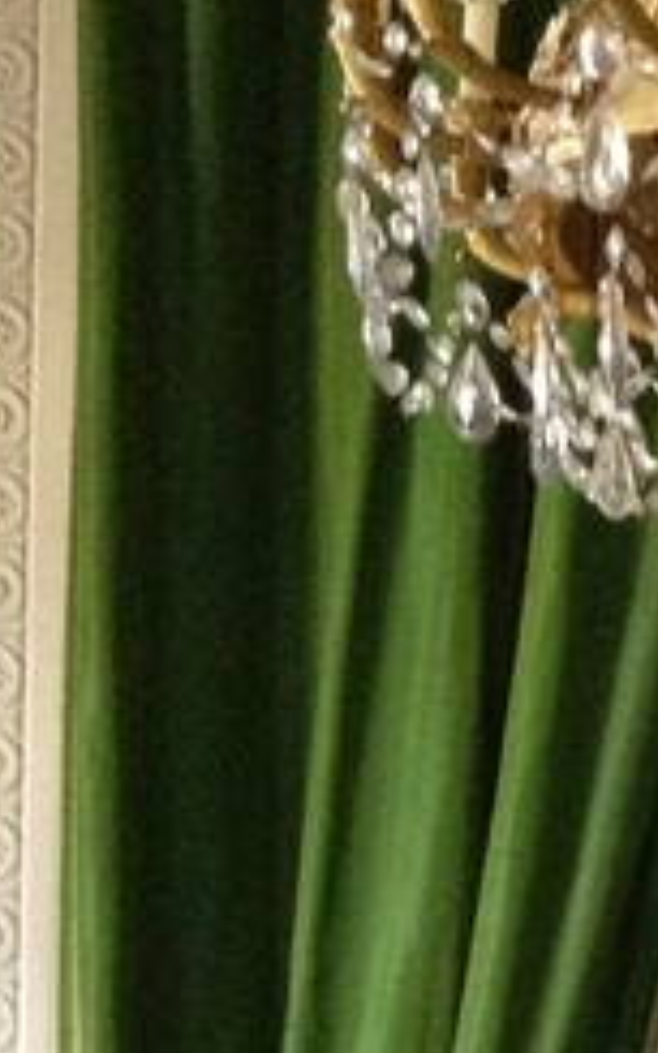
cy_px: 1534
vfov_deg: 11.1
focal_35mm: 182
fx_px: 5225
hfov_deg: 6.8
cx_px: 1669
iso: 320
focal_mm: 4.28
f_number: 2.4
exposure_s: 1/20
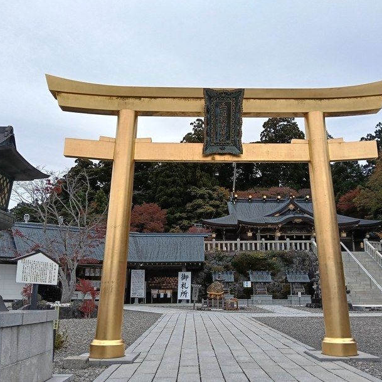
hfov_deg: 51.1
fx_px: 400
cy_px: 191
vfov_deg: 51.1
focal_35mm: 32
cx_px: 201
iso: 50
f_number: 1.8
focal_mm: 3.98
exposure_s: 1/310
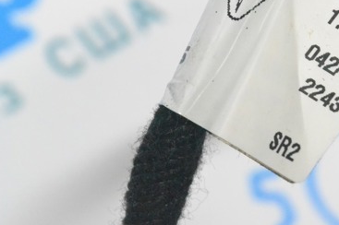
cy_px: 89
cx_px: 288
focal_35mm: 144
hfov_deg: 14.2
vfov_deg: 9.5
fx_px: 1354
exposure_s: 1/160
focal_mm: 55
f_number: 10
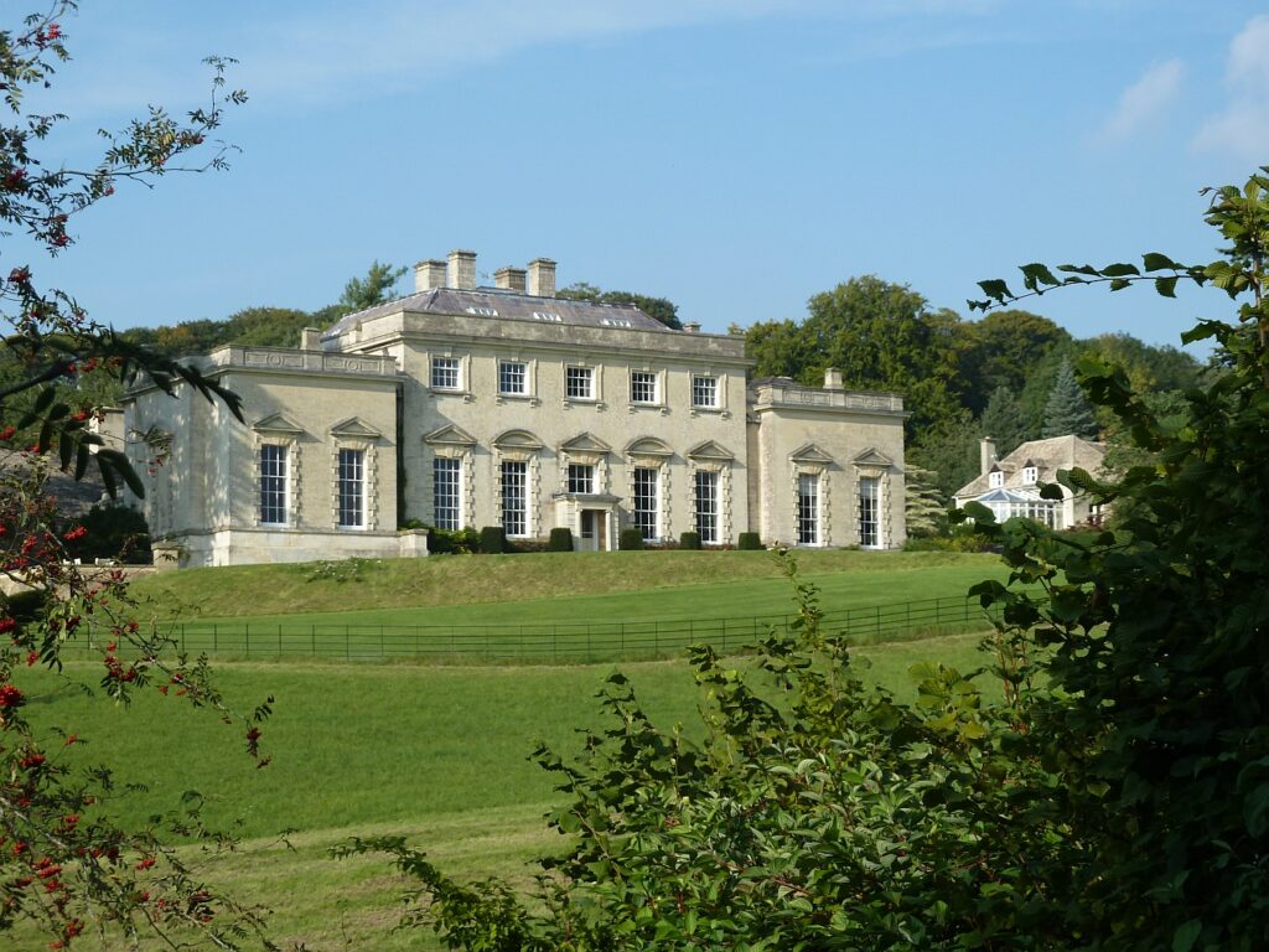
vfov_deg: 18.9
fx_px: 2859
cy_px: 476
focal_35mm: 78
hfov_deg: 25.0
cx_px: 634
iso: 80
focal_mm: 12.8
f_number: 4.2
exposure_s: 1/400
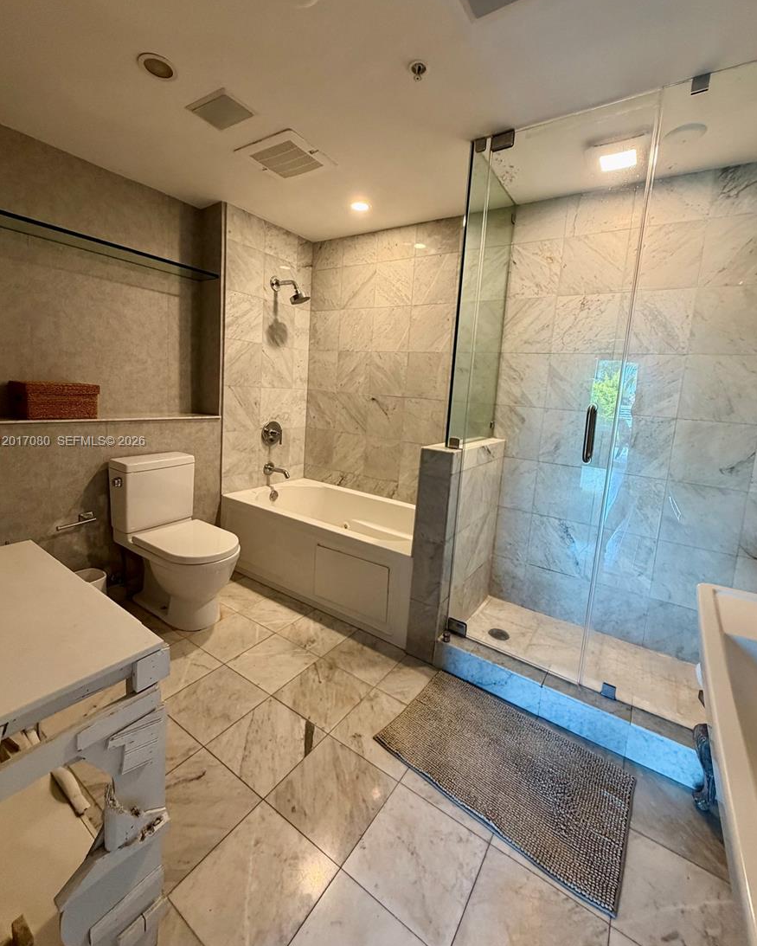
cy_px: 442
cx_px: 375
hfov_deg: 84.1
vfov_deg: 96.6
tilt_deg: -6.9
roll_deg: -3.7
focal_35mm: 15
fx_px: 420
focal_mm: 2.22
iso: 250
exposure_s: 1/60
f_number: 2.2
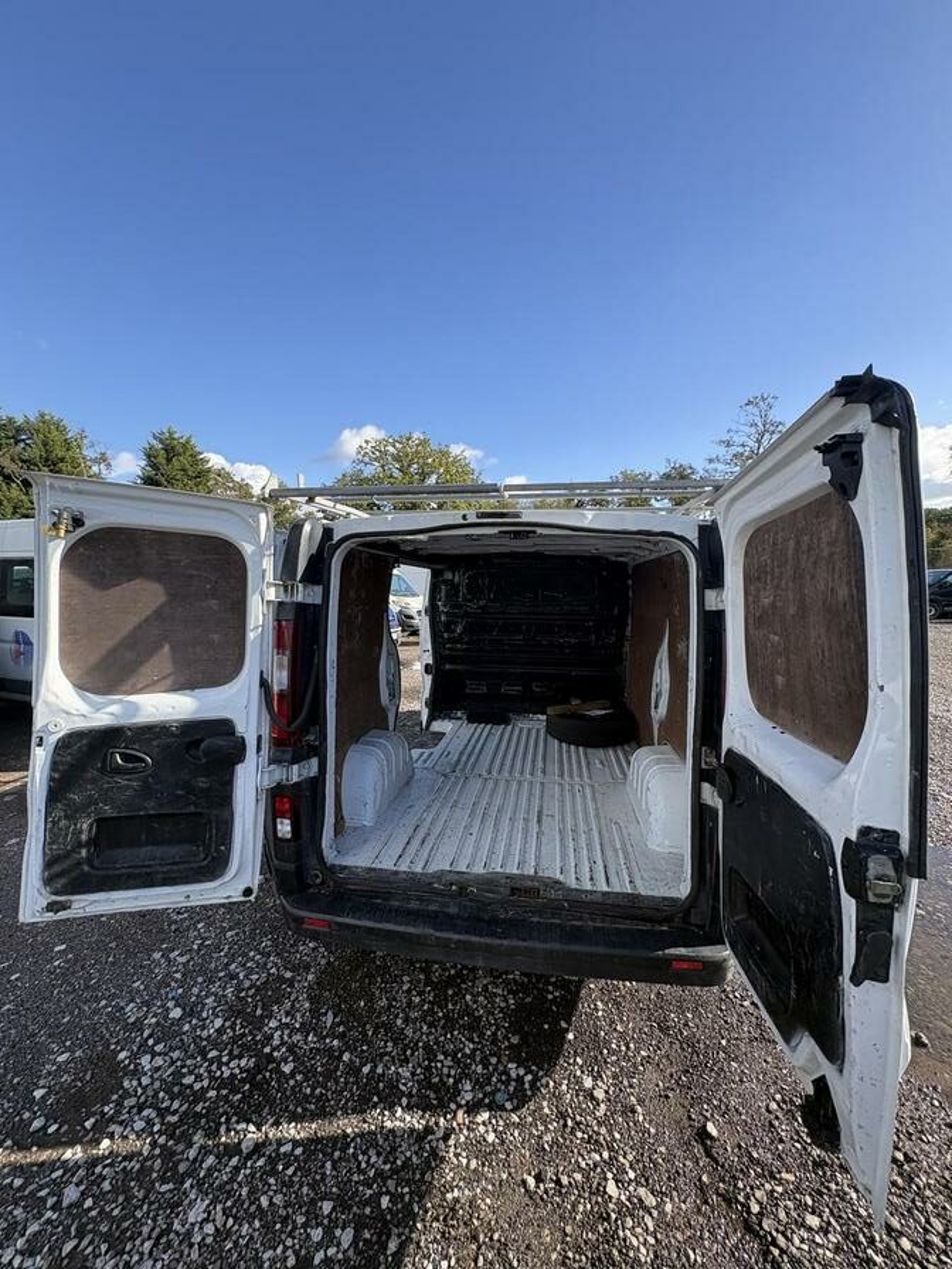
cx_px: 476
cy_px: 634
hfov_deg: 85.7
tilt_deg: -2.5
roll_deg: -0.1
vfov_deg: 102.1
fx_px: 513
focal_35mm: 14
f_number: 2.2
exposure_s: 1/631
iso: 50
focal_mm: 2.22
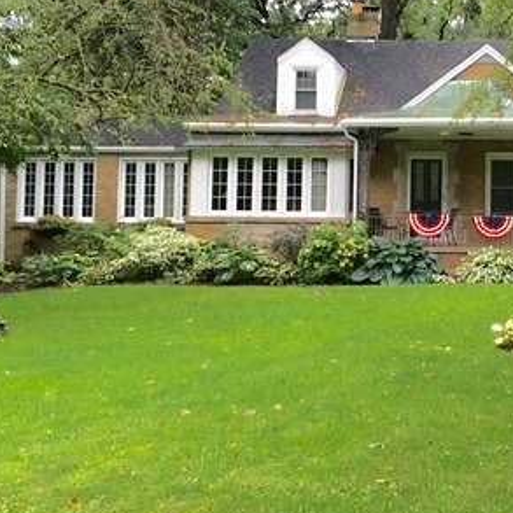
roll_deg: -1.3
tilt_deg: +4.2
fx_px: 939
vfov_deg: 30.4
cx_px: 466
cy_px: 175
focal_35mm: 56
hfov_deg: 29.3
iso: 100
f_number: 2.2
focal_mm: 4.15
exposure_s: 1/30
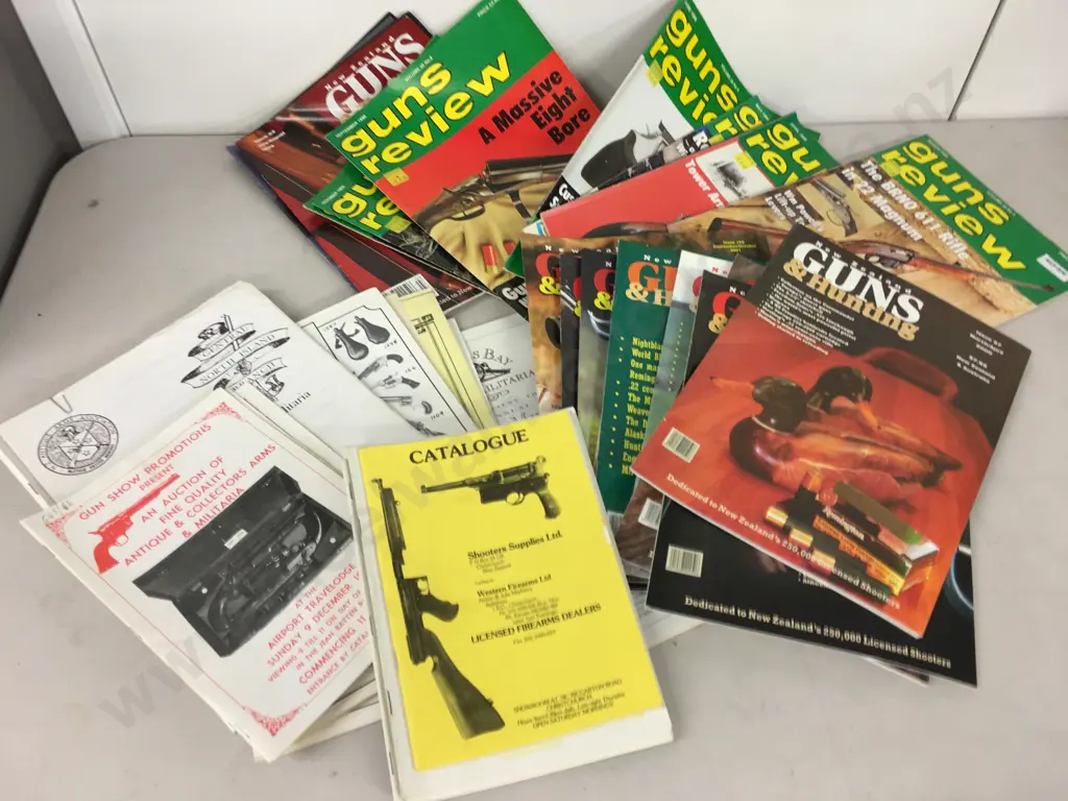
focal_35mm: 29
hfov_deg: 61.7
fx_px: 895
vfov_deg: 48.2
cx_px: 534
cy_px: 400
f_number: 2.2
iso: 40
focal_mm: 4.15
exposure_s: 1/17
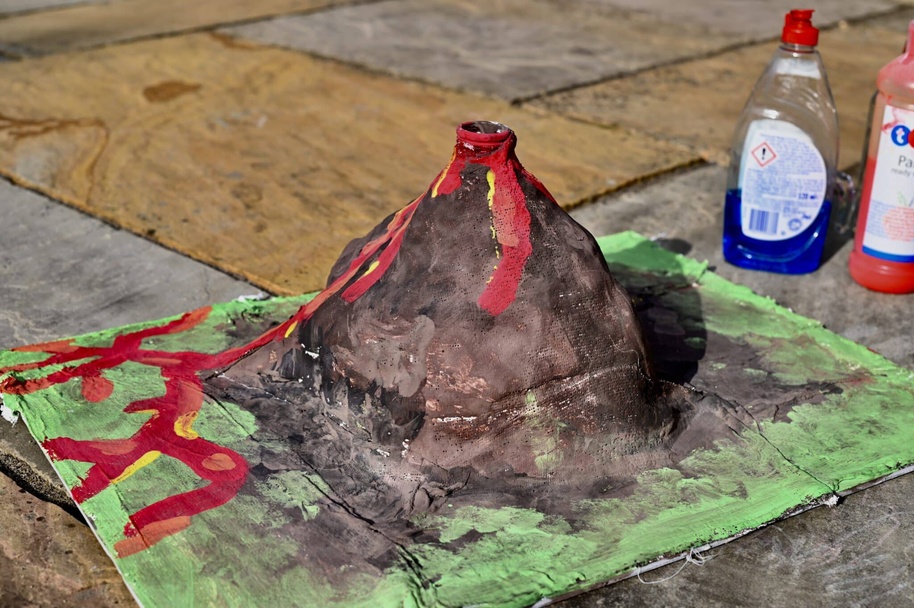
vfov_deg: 27.0
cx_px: 457
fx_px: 1269
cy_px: 304
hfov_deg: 39.6
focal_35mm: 50
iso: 100
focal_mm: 50
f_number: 7.1
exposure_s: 1/400
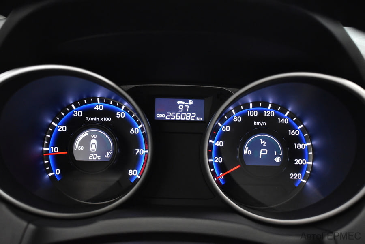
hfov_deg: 44.9
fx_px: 441
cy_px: 122
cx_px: 182
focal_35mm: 44
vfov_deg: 30.9
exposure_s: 1/50
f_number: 4.2
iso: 2800
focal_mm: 29
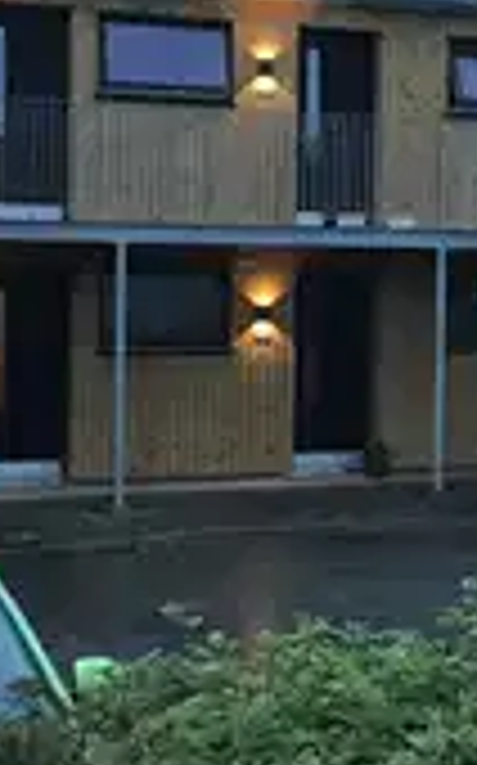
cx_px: 428
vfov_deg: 24.1
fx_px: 1792
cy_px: 340
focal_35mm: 86
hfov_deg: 15.0
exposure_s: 1/33
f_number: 2.4
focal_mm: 3.3
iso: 160
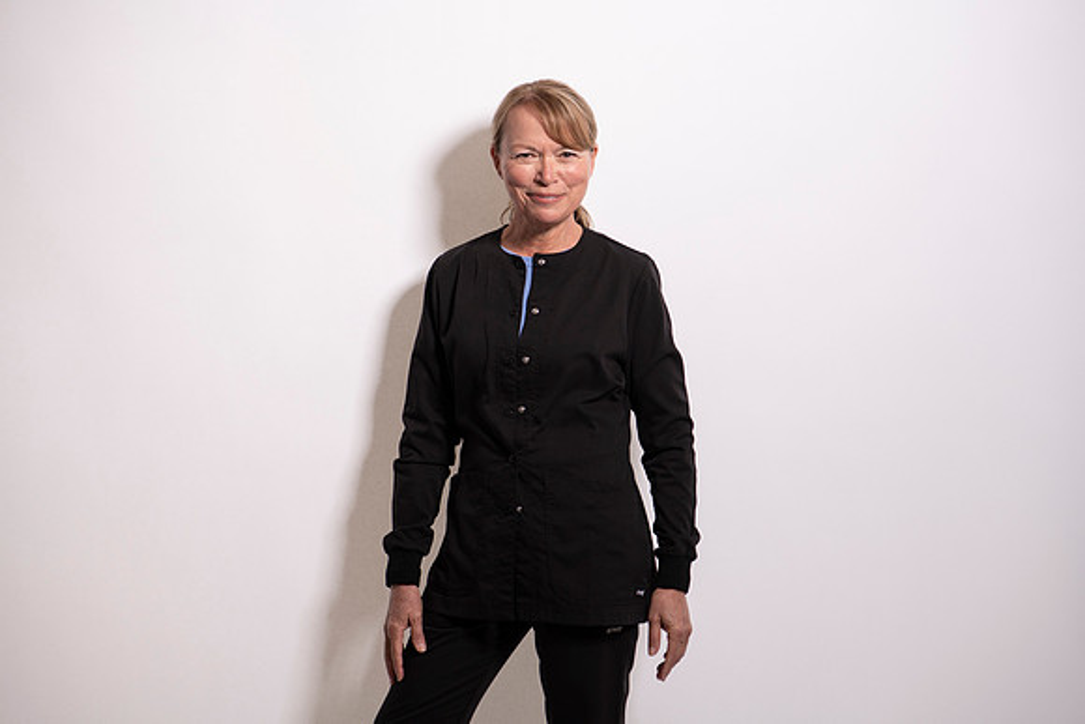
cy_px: 362
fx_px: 3165
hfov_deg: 19.5
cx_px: 542
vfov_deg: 13.0
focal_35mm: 105
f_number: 6.3
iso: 64
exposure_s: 1/160
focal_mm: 105
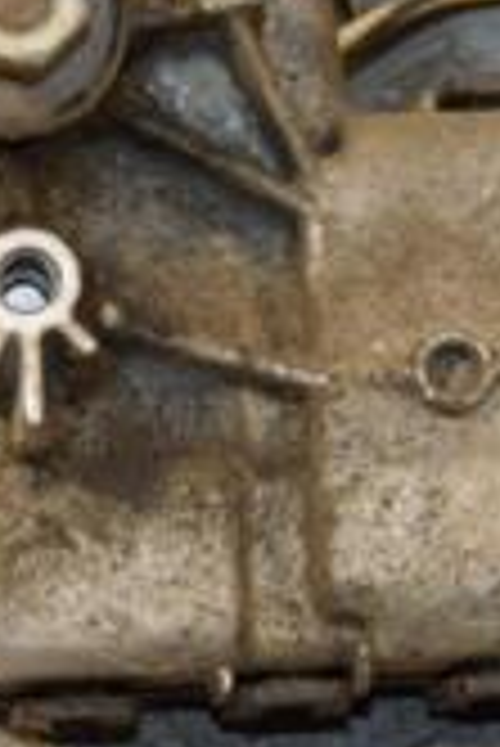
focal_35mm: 357
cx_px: 532
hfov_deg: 3.9
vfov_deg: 5.8
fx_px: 7421
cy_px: 261
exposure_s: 1/125
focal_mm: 66
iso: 800
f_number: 5.3
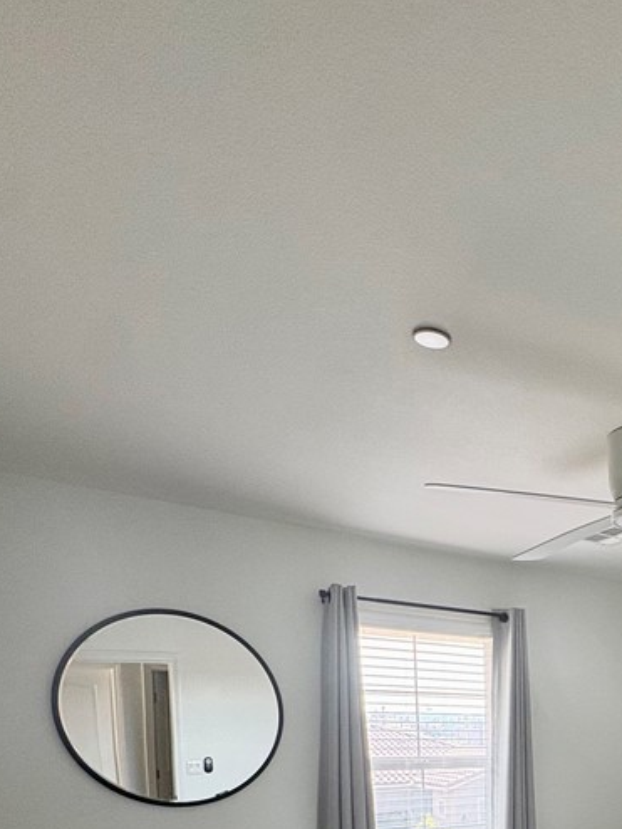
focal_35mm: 29
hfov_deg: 41.9
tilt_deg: -7.6
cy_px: 824
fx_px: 694
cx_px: 620
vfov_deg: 50.3
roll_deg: -0.7
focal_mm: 2.22
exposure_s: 1/99
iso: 200
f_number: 2.2
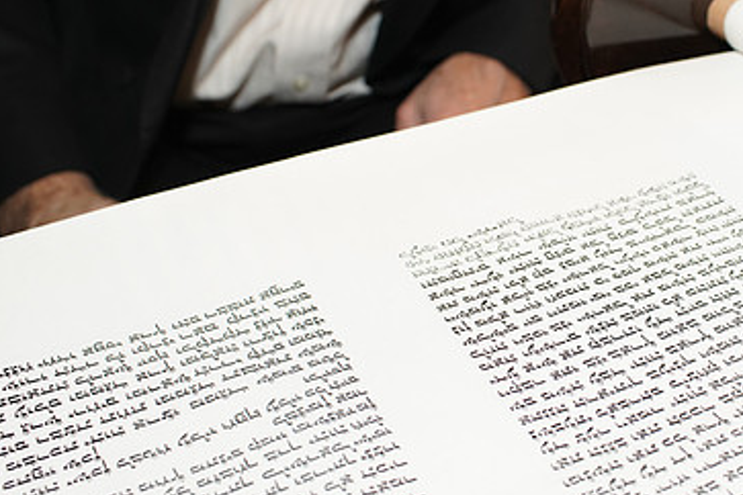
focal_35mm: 56
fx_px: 1156
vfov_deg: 24.2
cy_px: 246
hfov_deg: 34.9
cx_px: 551
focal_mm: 35
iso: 1600
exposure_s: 1/125
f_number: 5.6
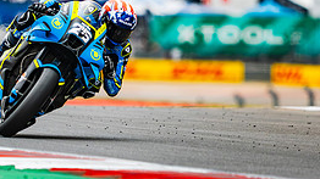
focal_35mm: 976
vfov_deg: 1.2
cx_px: 39
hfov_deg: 2.2
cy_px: 75
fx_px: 8276
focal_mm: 280
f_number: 2.8
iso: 1000
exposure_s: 1/2500
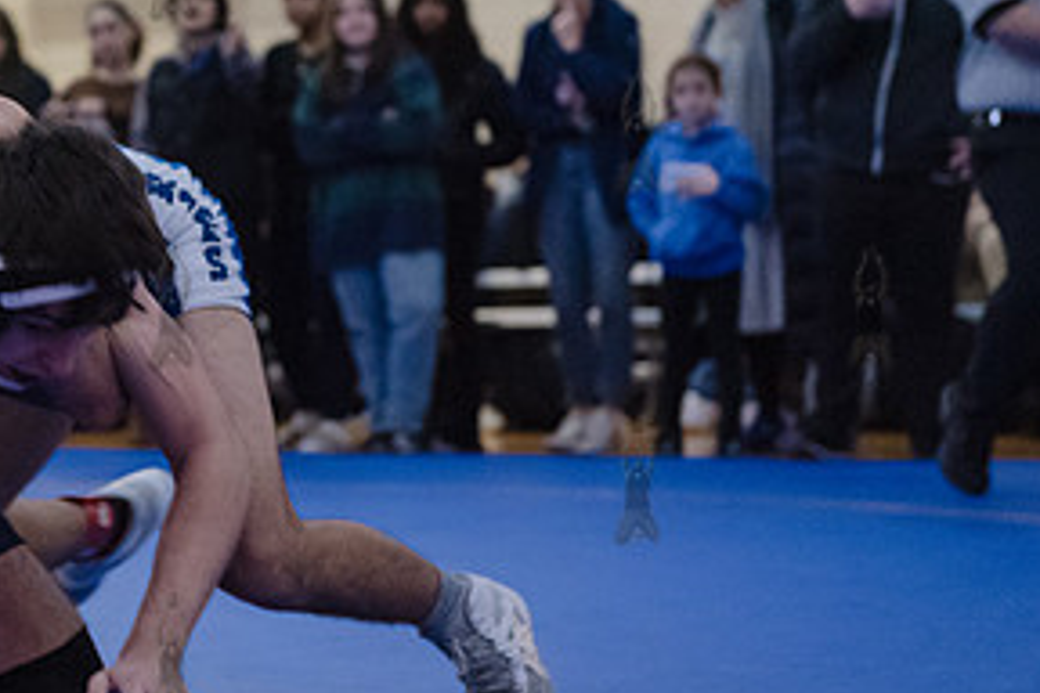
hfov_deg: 15.3
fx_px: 3842
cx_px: 170
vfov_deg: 10.3
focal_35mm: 133
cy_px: 305
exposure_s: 1/400
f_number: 3.2
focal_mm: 66
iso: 8000
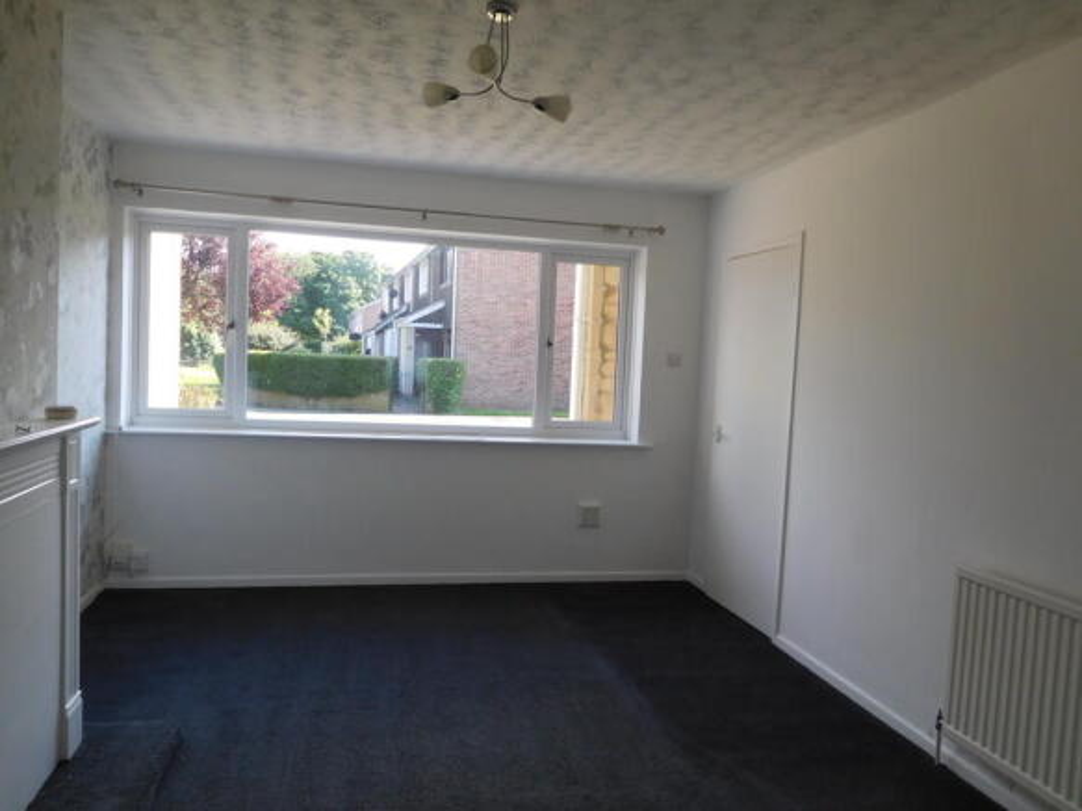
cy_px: 406
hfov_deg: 69.4
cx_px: 541
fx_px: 781
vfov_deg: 54.9
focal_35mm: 25
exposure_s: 1/125
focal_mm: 4.5
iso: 125
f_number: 3.4
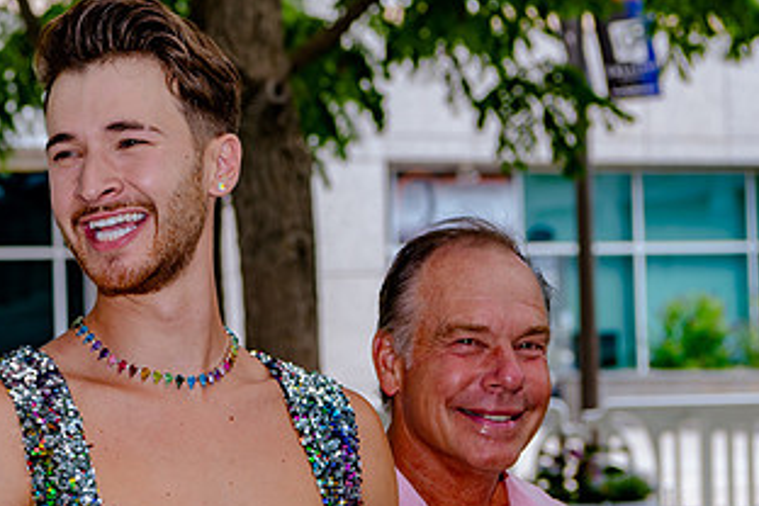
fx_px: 2888
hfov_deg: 14.8
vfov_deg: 10.0
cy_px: 297
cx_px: 68
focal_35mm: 137
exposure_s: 1/200
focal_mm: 62
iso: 320
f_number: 5.6
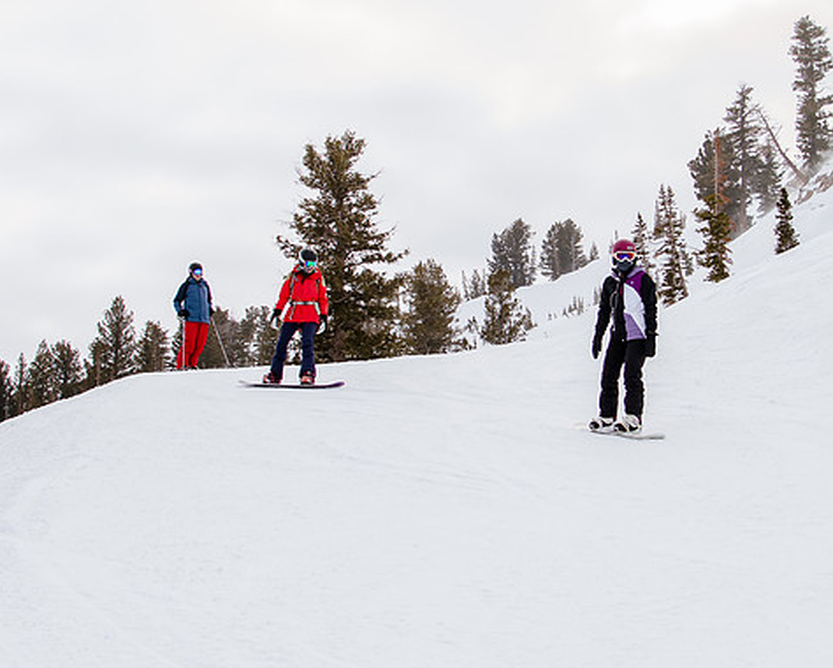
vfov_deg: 22.2
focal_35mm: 69
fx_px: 1702
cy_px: 272
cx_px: 513
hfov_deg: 27.4
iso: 400
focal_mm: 24
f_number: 5.6
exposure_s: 1/1000
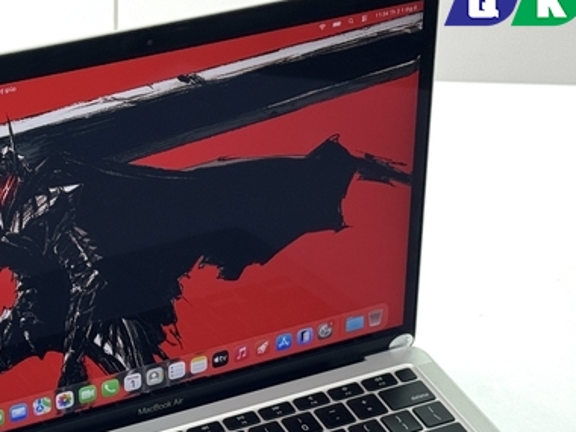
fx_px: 1681
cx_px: 155
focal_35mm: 101
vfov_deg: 14.5
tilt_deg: -38.2
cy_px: 402
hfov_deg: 19.3
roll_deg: +0.2
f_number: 1.78
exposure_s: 1/142
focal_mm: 6.76
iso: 64
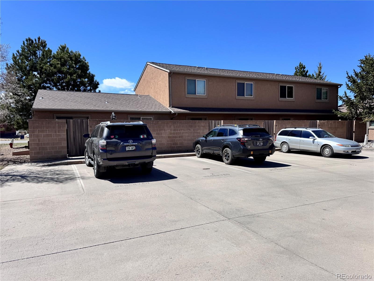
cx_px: 187
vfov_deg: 56.8
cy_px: 140
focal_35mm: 24
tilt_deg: -2.9
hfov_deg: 71.6
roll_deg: -0.3
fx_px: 259
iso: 80
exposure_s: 1/5814
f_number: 1.78
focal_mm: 6.76
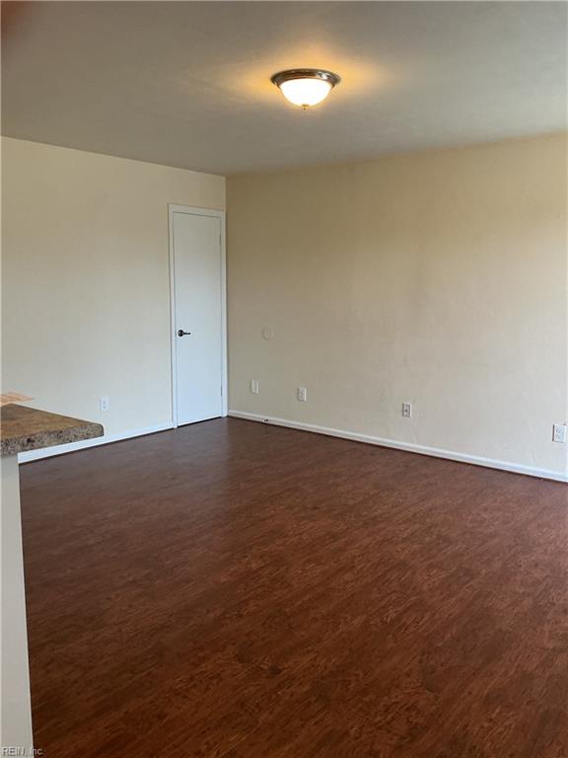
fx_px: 634
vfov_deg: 61.7
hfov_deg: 48.2
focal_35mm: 29
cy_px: 379
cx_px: 284
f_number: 1.8
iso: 100
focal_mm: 3
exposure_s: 1/60
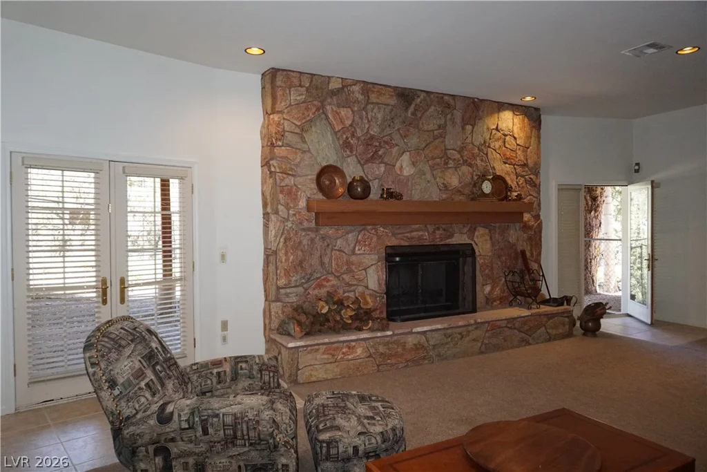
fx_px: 471
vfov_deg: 53.1
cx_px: 354
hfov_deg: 73.7
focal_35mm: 24
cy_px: 236
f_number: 5.6
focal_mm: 16
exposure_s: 1/160
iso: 1600
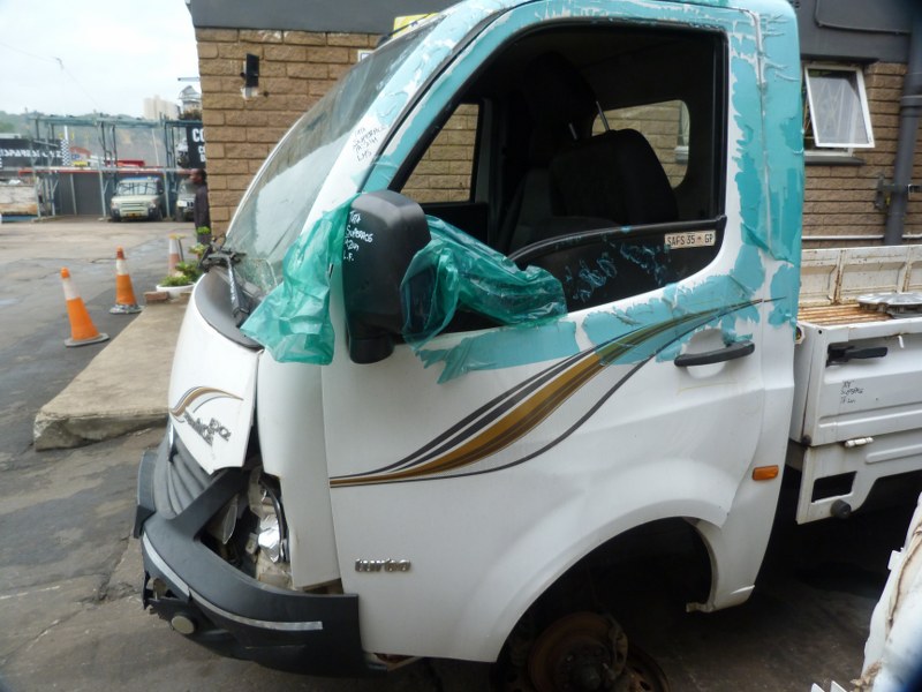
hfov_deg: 69.4
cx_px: 461
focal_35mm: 25
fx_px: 666
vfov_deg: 54.9
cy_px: 346
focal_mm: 4.5
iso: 125
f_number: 2.8
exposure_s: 1/60
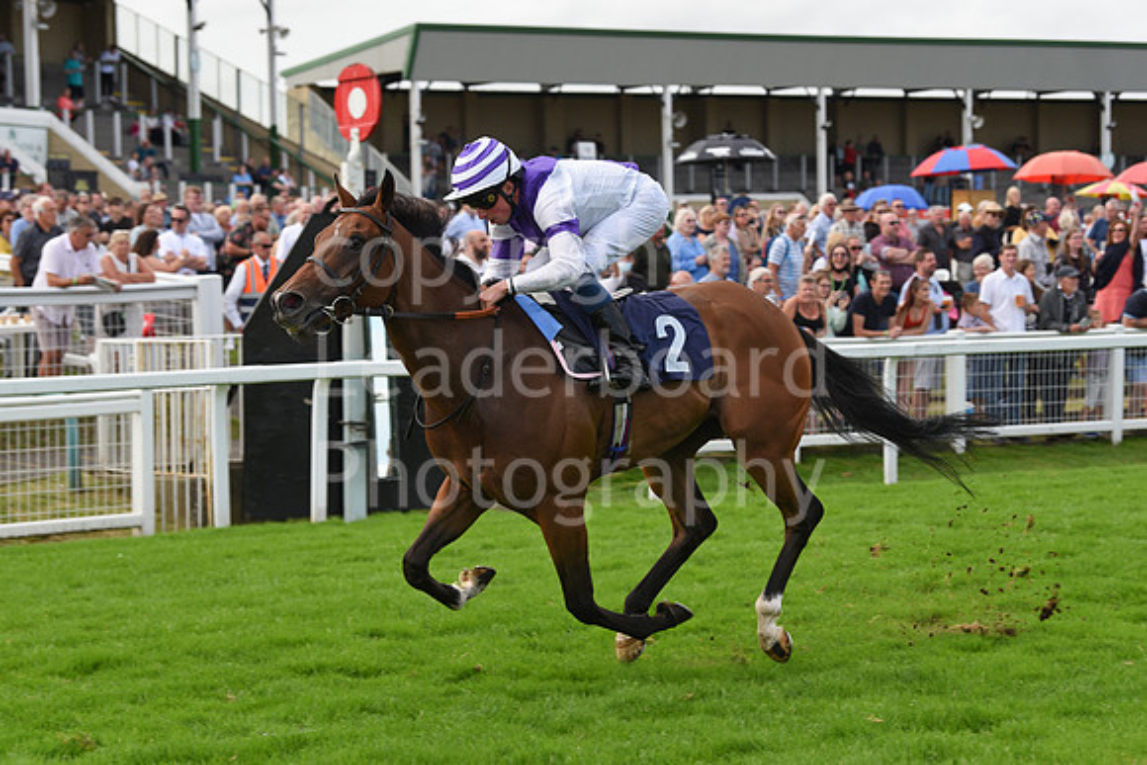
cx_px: 574
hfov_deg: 20.0
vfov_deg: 13.4
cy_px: 382
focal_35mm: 102
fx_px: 3250
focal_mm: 102
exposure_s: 1/1250
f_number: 5.6
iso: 400
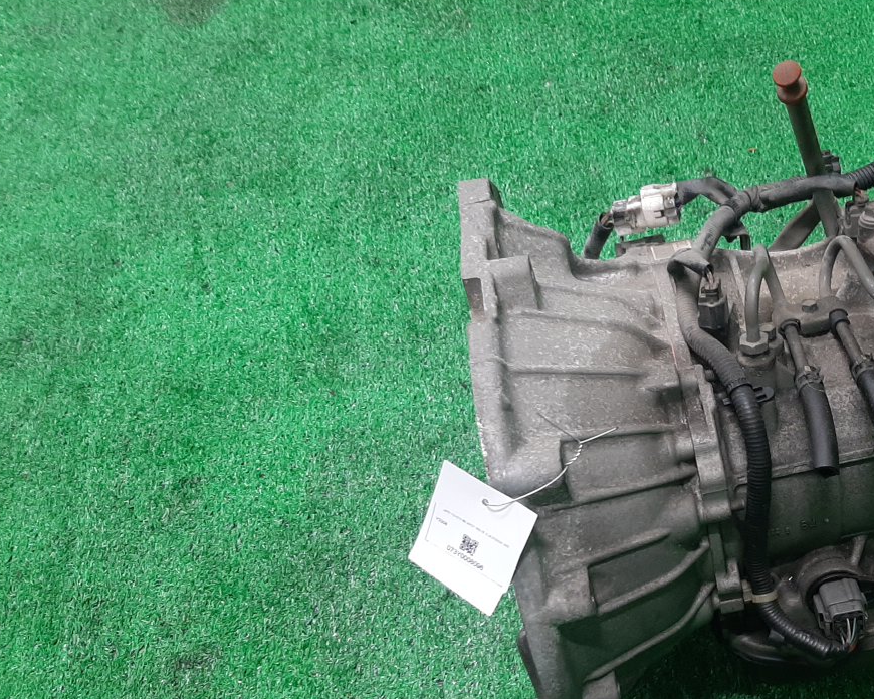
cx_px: 708
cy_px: 512
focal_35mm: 42
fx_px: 1086
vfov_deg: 35.0
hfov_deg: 41.8
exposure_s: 1/50
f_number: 1.7
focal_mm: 3.93
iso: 115
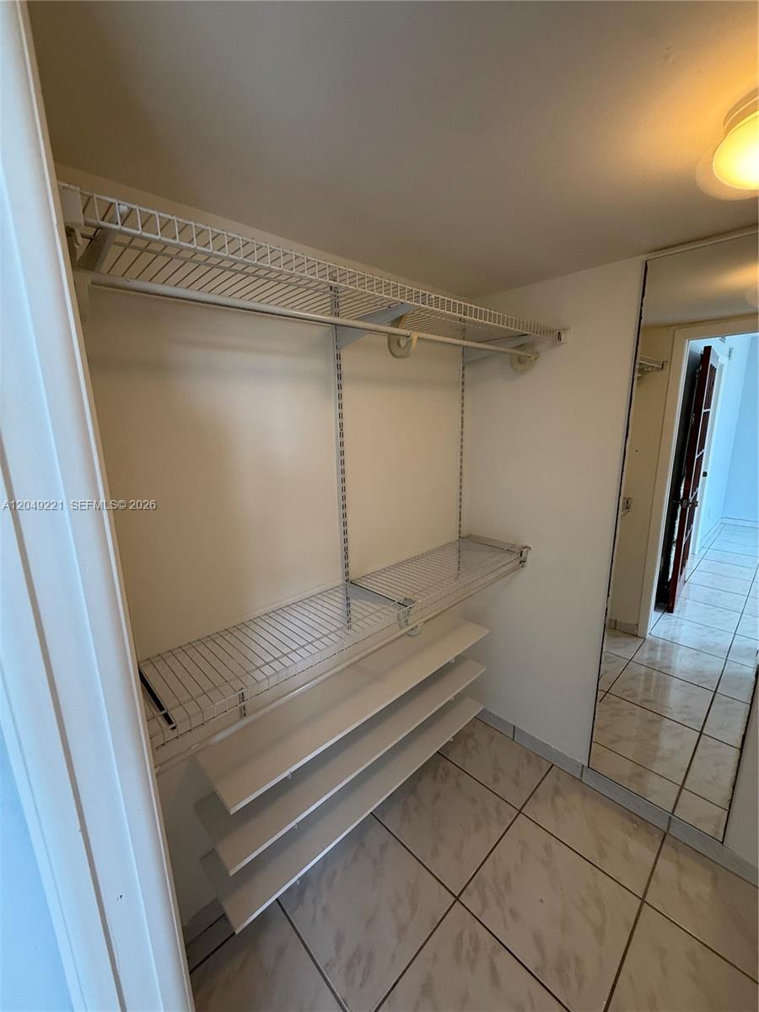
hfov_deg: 85.7
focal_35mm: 14
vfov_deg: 102.1
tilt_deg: -10.7
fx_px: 409
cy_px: 506
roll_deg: +0.8
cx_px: 380
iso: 200
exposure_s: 1/60
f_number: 2.2
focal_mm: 2.22
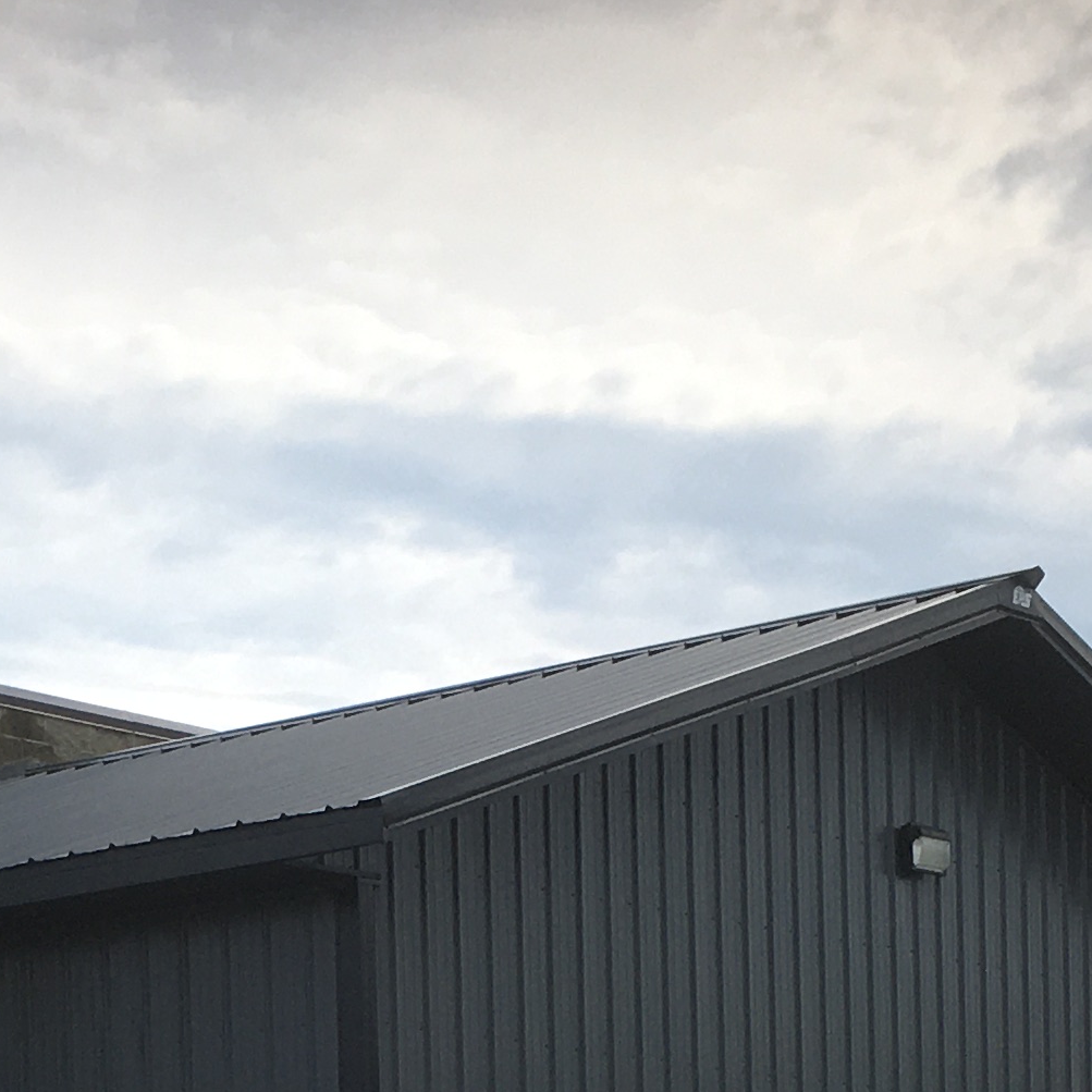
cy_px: 1558
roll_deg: +1.7
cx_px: 299
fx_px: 3676
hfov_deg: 16.8
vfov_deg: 15.7
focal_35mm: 103
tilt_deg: -0.4
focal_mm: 4.15
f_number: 2.2
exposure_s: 1/1202
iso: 25
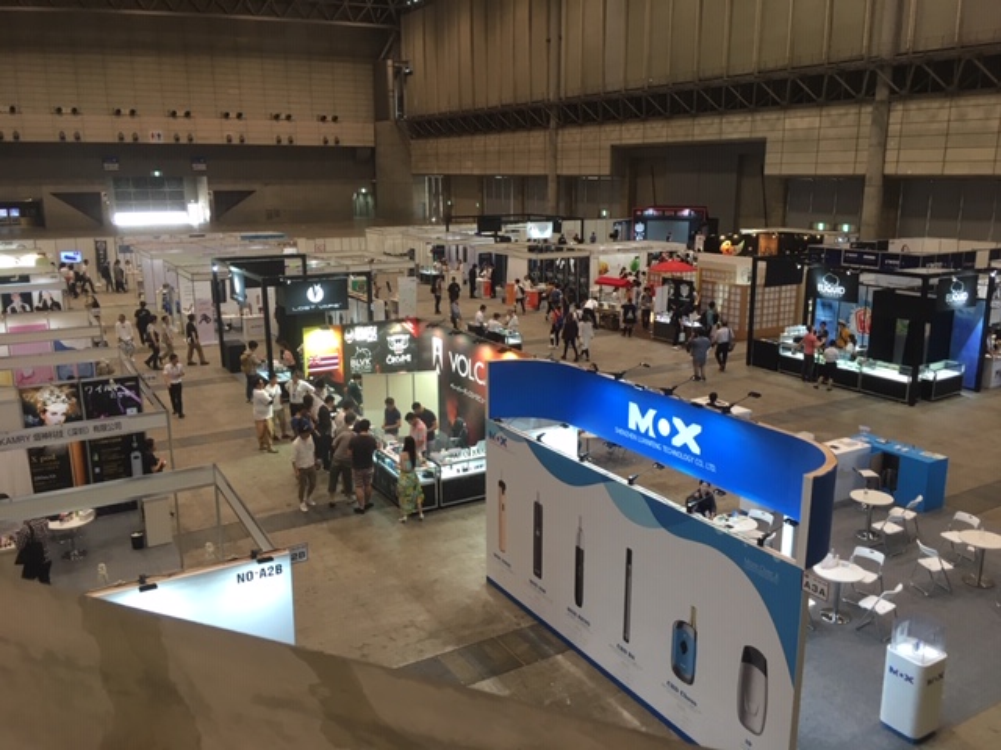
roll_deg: -0.6
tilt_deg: -14.2
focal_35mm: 29
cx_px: 500
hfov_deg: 61.7
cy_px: 375
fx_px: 839
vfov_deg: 48.2
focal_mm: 4.15
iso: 64
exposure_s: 1/30
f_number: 2.2
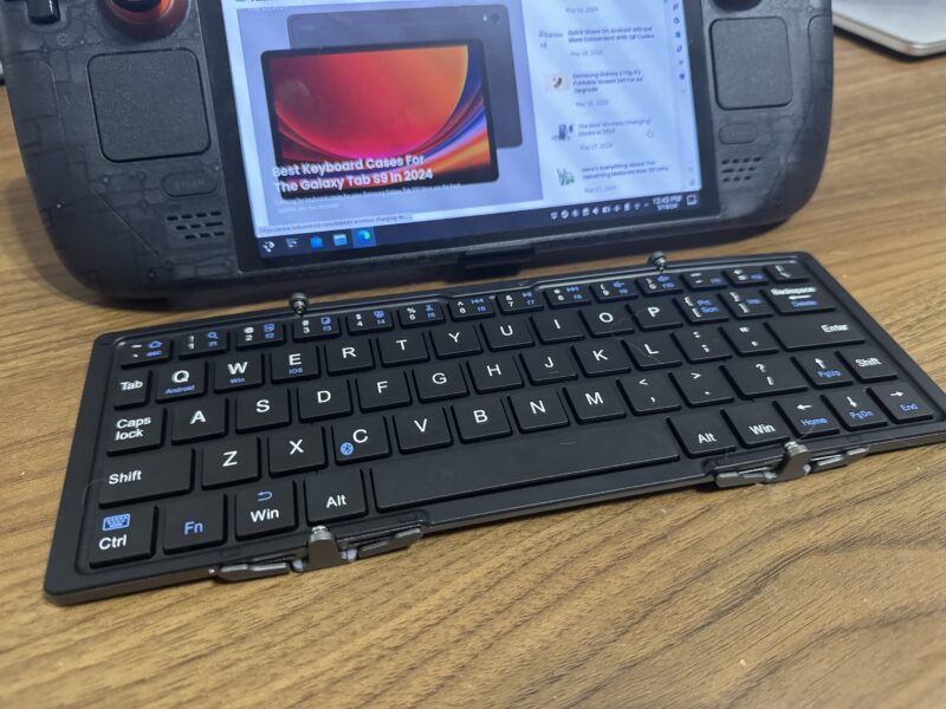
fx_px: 656
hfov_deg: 71.6
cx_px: 473
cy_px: 354
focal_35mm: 24
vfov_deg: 56.8
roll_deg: -2.7
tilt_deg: -43.5
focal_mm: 6.76
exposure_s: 1/40
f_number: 1.78
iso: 1000
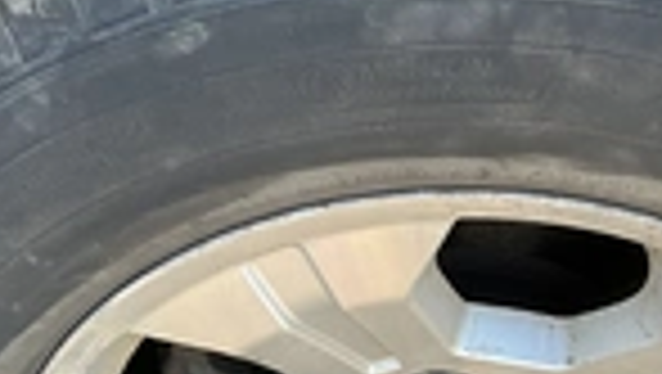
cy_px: 360
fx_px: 1458
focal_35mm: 83
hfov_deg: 25.3
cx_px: 495
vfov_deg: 14.4
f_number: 1.8
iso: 20
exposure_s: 1/168
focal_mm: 3
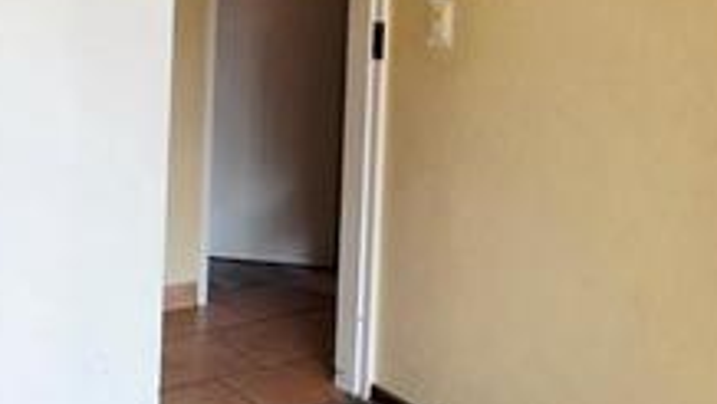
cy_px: -7
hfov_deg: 39.7
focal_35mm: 52
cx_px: 293
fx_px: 989
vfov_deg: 22.2
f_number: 1.9
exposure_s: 1/120
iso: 50
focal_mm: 2.2
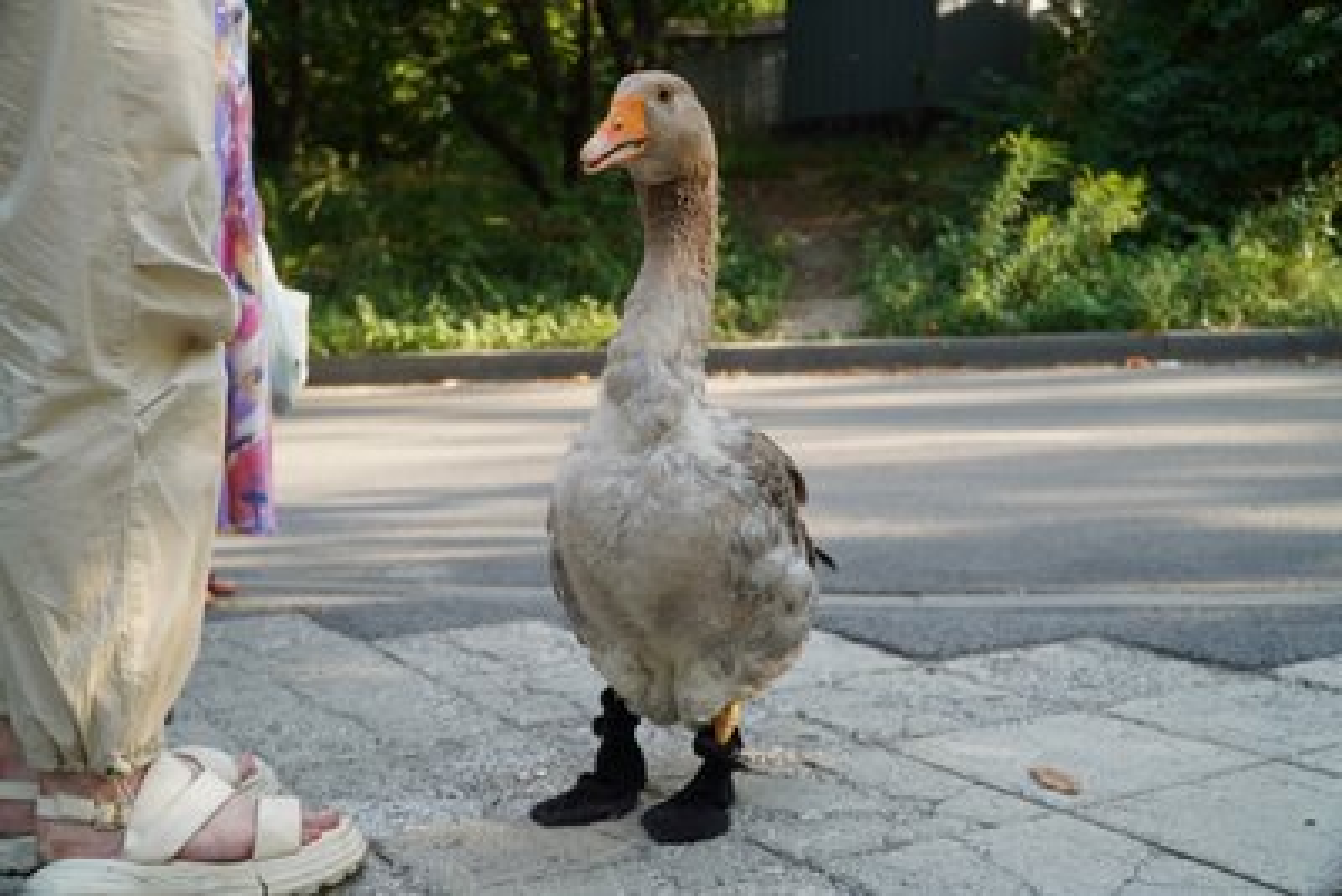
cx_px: 671
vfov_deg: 34.2
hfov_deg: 49.5
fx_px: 1454
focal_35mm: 39
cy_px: 448
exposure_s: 1/100
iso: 100
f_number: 4
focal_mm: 26
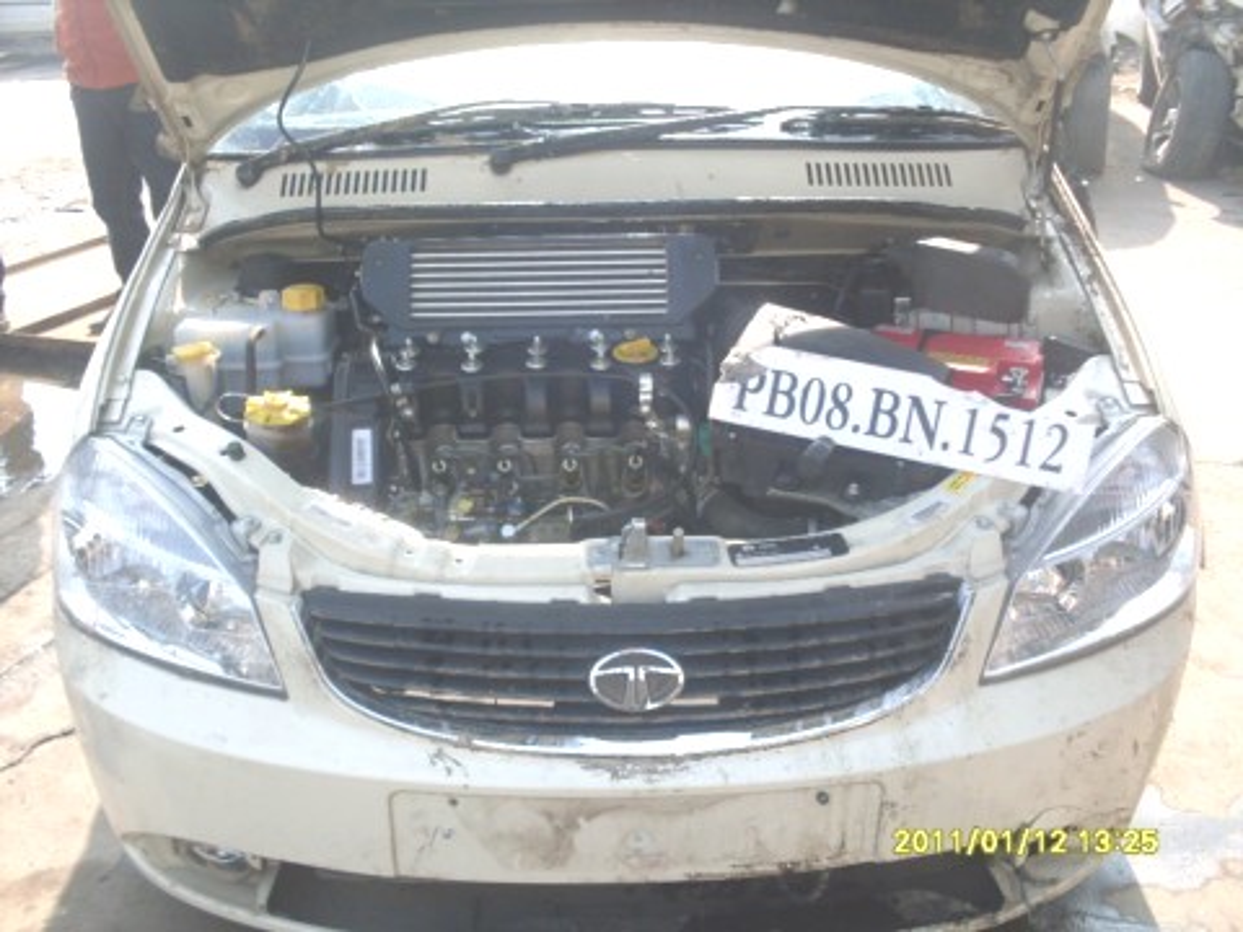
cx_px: 622
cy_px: 466
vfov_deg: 37.7
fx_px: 1365
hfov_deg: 49.0
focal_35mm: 38
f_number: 2.8
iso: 80
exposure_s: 1/350
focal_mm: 6.3
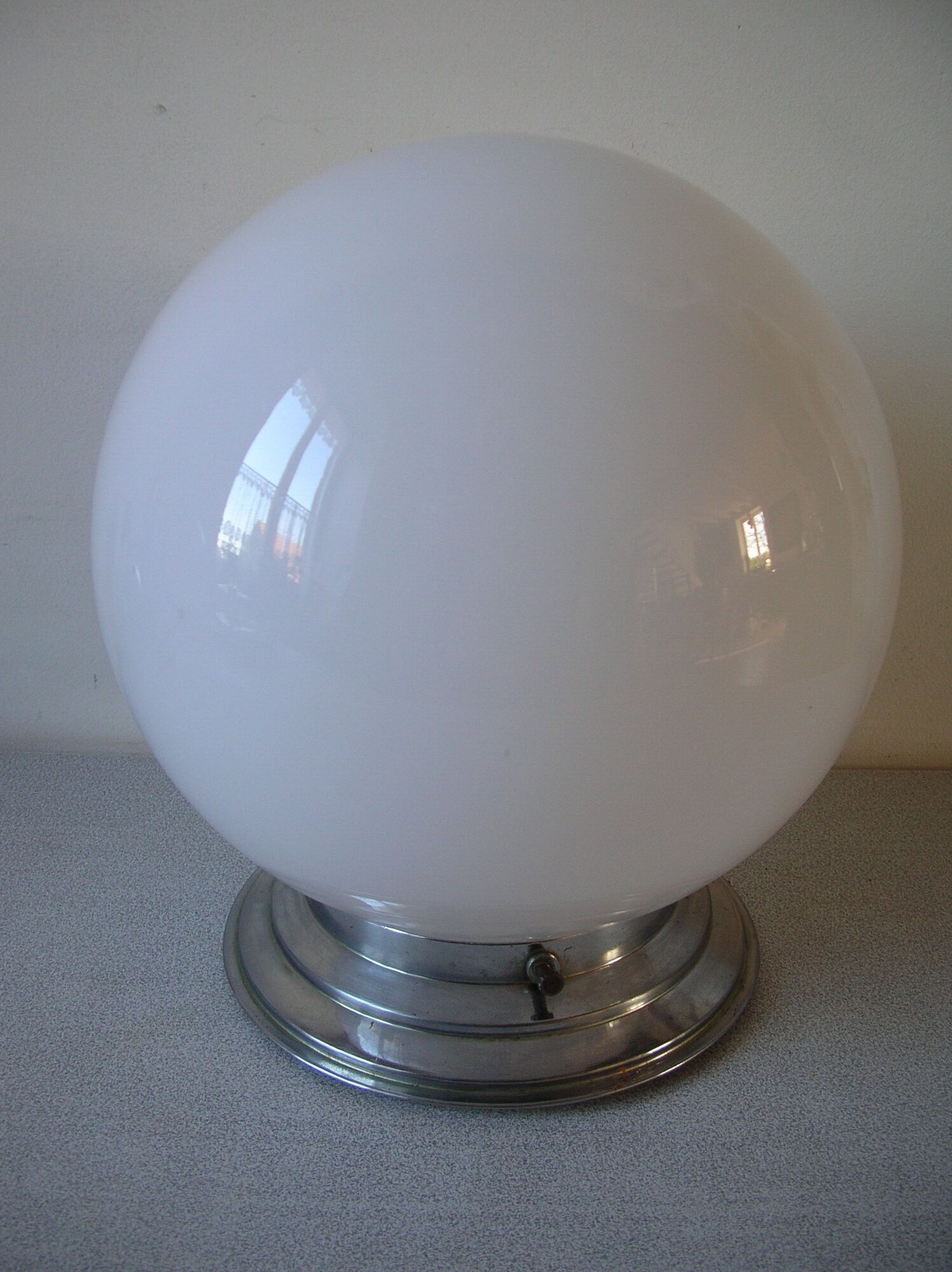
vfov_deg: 52.7
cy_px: 636
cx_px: 476
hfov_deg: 40.7
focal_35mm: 35
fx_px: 1285
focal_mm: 5.8
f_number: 2.8
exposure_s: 1/17.1
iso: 50
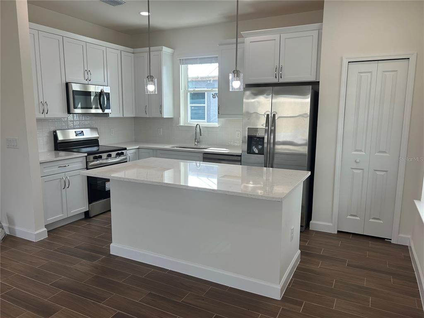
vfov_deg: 53.1
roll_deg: -0.2
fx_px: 318
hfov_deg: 67.3
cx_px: 212
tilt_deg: -8.0
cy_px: 159
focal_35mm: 26
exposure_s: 1/493
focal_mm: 5.7
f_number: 1.5
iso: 50
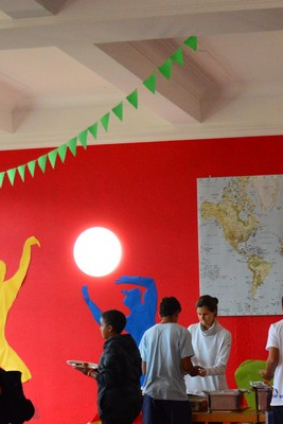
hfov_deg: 14.7
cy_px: 352
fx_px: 1084
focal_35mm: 92
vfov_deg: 21.8
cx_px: 273
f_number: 4
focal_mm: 24
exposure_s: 1/160
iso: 1600
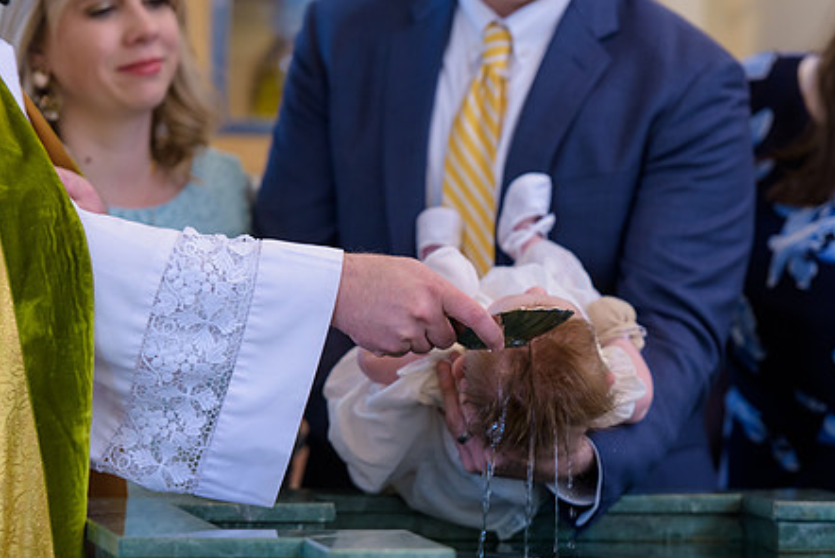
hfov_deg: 8.7
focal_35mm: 236
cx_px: 540
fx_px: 5475
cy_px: 351
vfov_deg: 5.8
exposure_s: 1/200
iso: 1000
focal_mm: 180
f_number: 3.2
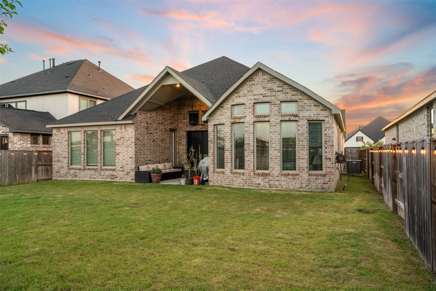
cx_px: 218
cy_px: 146
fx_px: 297
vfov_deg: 52.2
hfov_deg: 72.6
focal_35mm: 24
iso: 100
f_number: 8
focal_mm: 24.5
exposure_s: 1/5
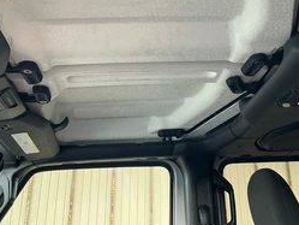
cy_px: 57
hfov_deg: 42.1
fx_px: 389
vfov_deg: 31.6
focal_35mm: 45
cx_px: 149
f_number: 1.8
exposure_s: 1/60
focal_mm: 3
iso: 125
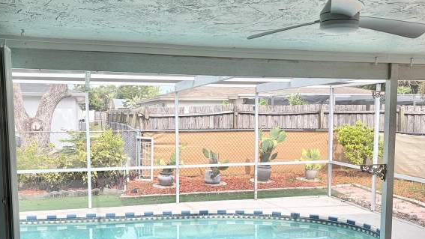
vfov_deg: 29.5
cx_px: 217
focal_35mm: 40
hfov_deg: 50.5
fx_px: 451
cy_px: 162
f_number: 1.6
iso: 50
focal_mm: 5.96
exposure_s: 1/773
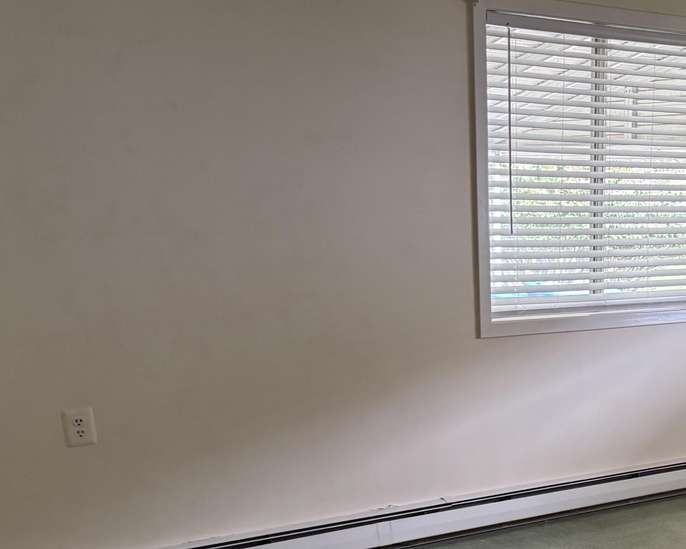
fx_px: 1035
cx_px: 617
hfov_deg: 34.6
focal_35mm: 51
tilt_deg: -15.1
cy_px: 473
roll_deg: -0.5
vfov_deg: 28.7
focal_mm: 5.96
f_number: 1.6
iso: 320
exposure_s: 1/60
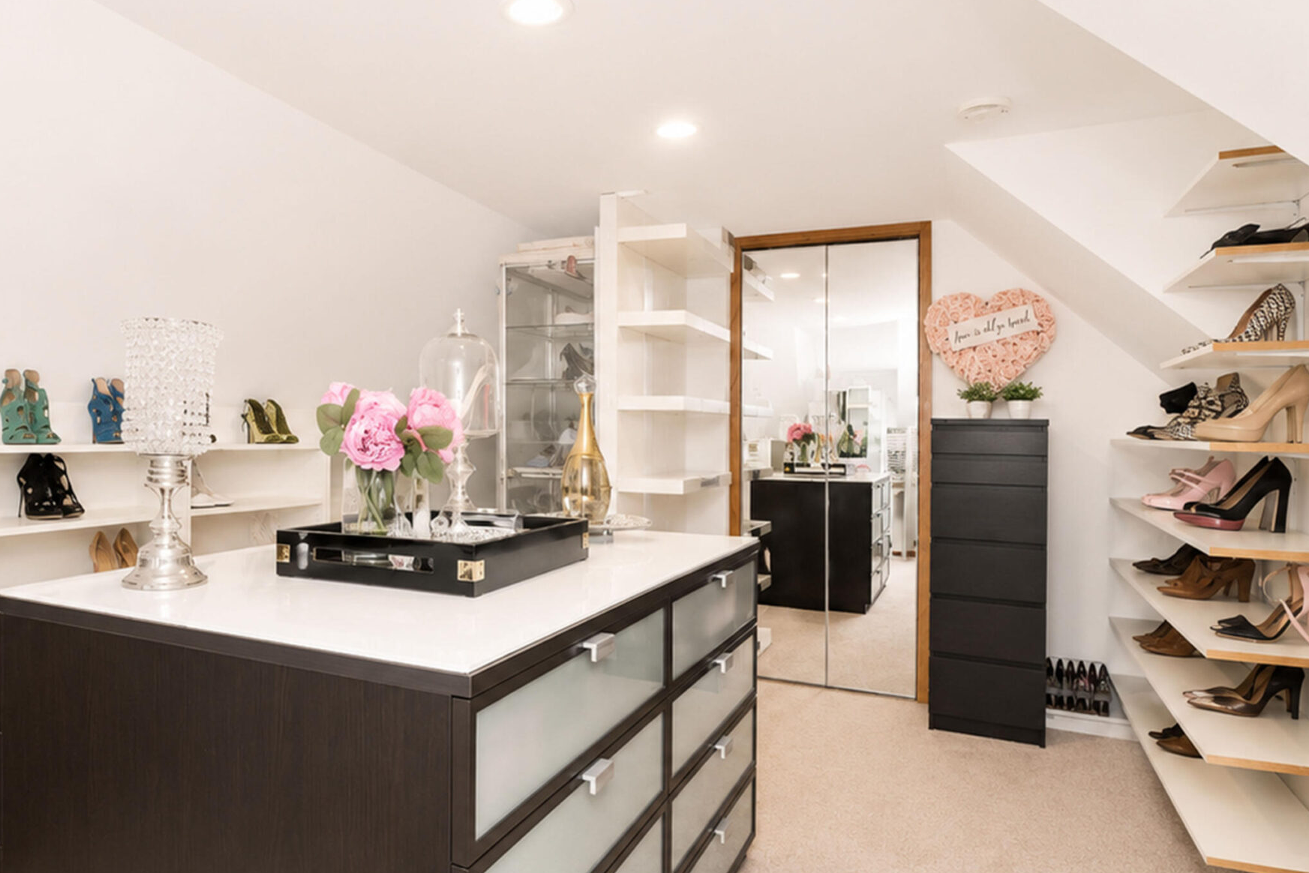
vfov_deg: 57.1
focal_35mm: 22
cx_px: 495
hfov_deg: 77.2
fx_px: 800
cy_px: 485
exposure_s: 1/80
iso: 2000
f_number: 8
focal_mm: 10
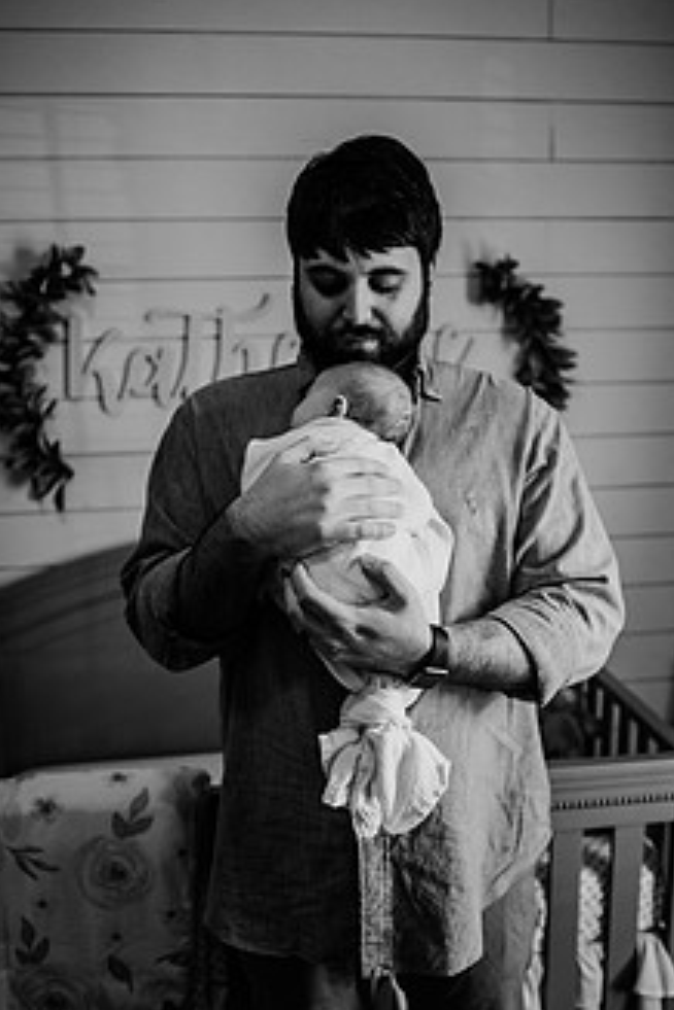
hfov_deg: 39.9
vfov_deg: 57.0
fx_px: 927
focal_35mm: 33
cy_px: 578
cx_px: 390
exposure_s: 1/320
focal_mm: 24
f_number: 2
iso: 640
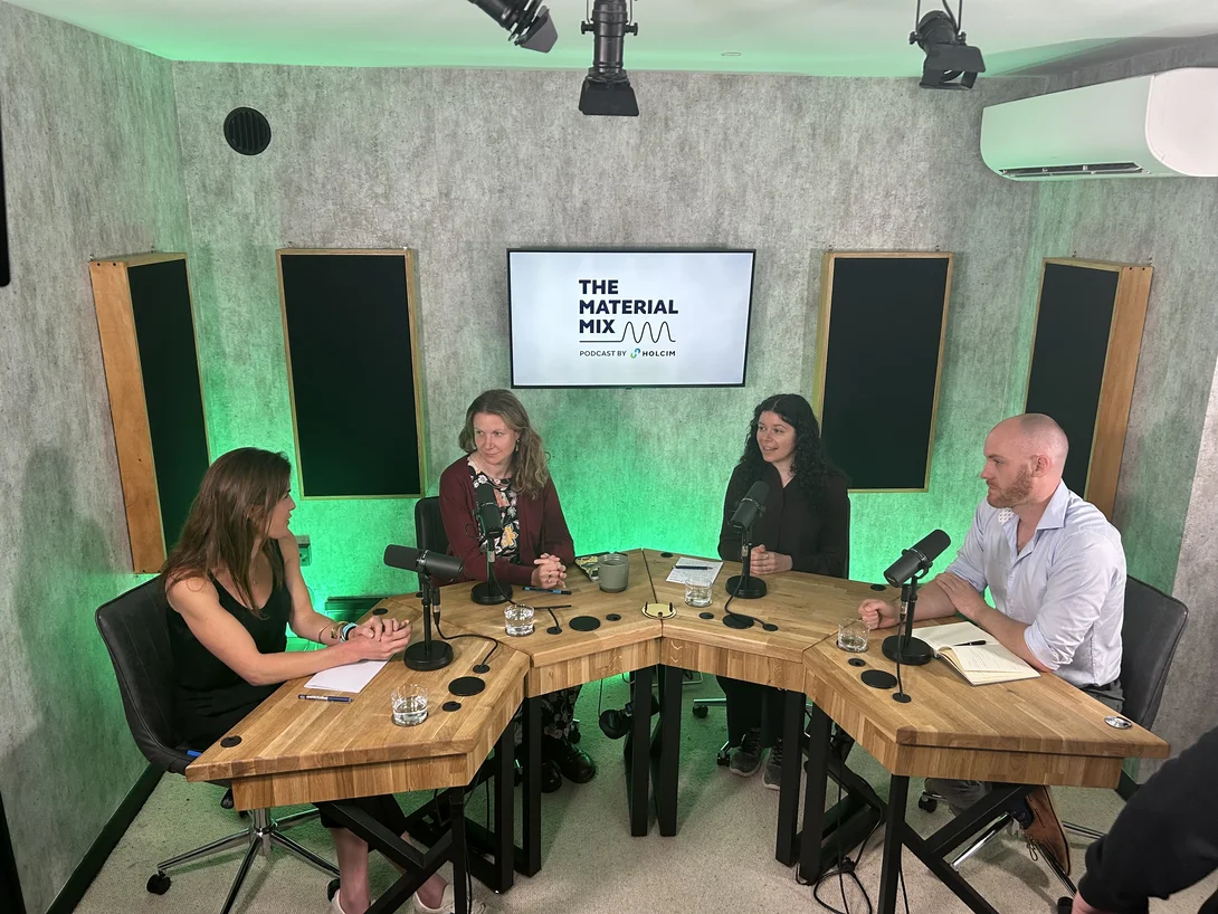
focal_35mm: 26
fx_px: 915
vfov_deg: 53.1
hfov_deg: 67.3
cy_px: 457
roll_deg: -0.7
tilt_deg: -16.6
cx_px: 609
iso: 125
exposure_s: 1/120
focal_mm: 5.7
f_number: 1.5
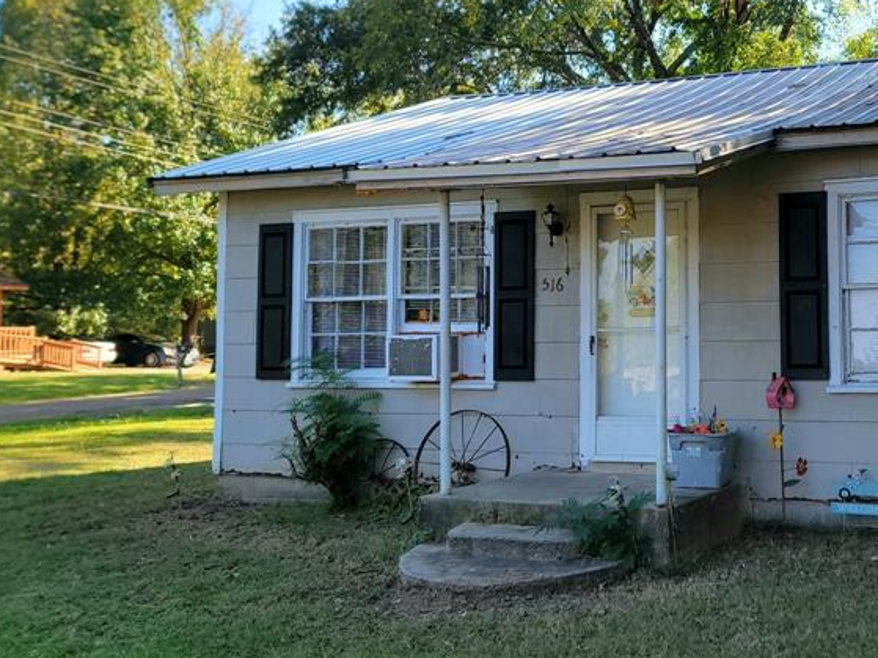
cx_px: 682
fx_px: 1116
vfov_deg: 32.8
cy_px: 259
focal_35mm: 44
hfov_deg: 41.4
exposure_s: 1/238
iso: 16
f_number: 1.8
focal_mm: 6.7
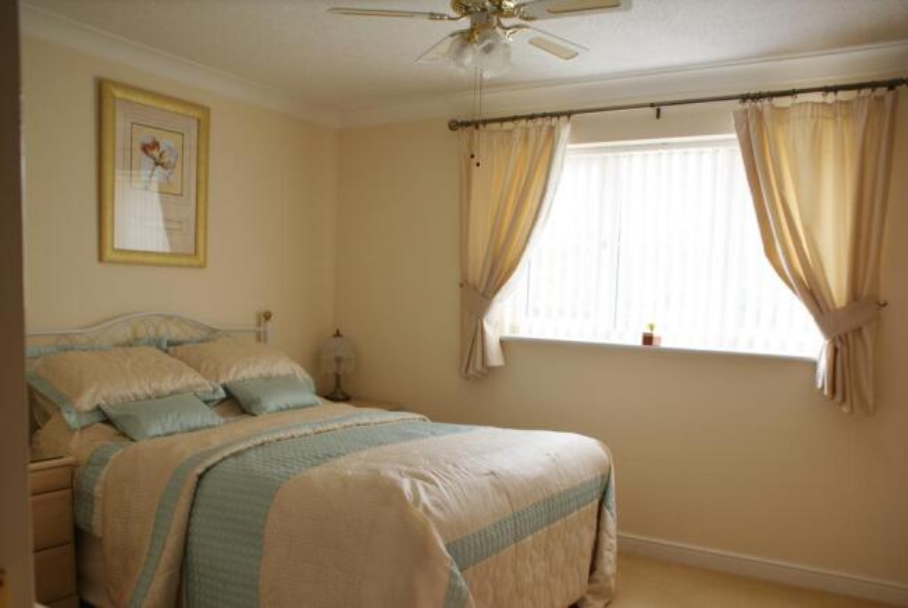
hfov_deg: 61.9
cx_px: 454
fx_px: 757
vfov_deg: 43.7
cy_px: 304
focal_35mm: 30
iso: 100
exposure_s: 1/40
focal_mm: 20
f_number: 4.5
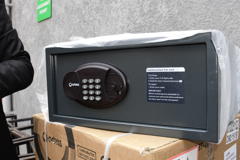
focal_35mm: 36
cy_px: 80
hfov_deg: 53.1
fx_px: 240
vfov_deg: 36.9
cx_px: 120
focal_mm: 18
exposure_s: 1/50
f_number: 9
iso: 320
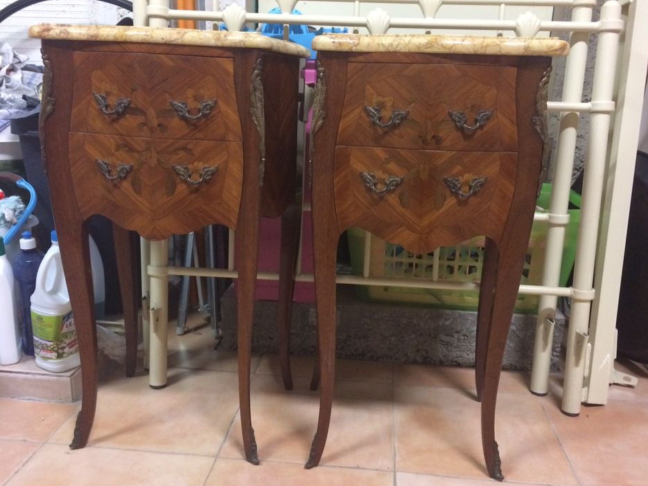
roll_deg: -1.6
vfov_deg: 45.5
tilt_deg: -14.9
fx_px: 581
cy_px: 243
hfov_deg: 58.3
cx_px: 335
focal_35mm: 31
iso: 320
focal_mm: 4.15
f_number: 2.2
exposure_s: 1/17
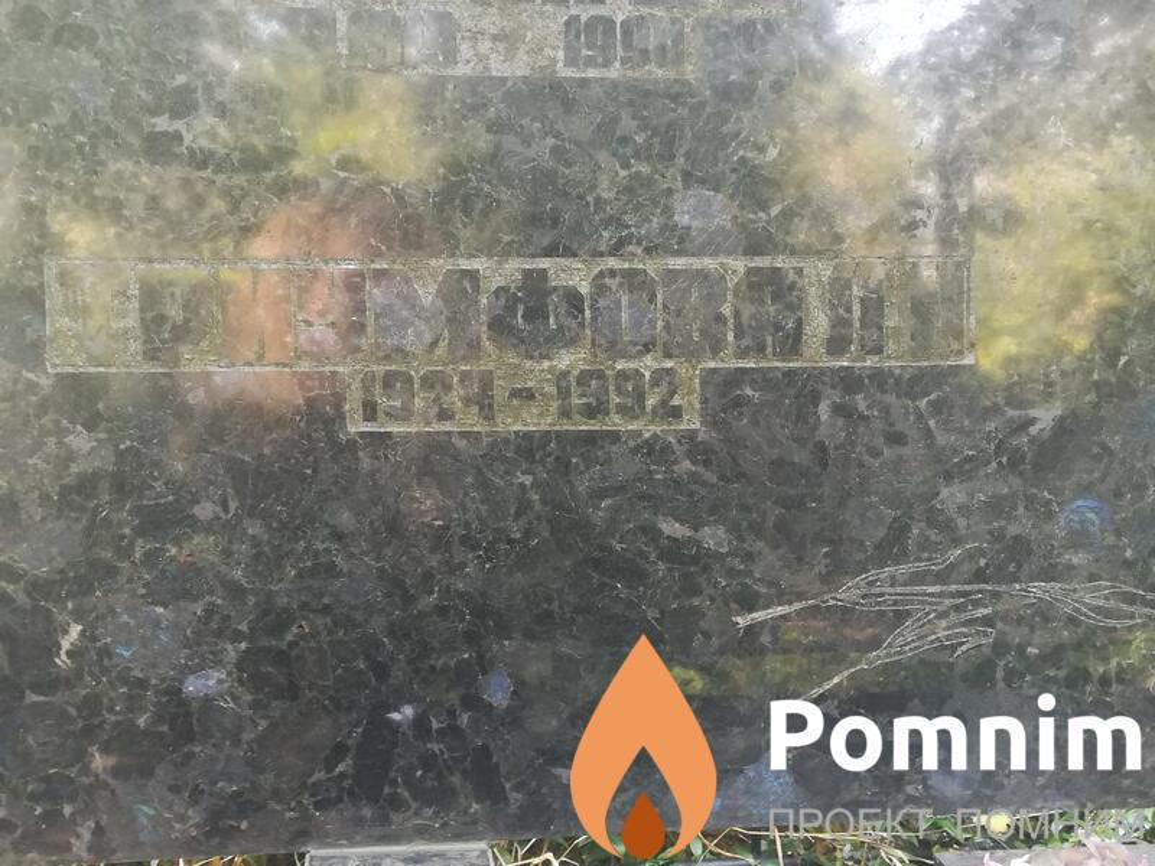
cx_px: 578
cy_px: 433
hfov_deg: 42.9
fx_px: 1468
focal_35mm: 44
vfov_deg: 32.9
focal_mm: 3.83
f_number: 2.2
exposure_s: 1/33.3
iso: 200
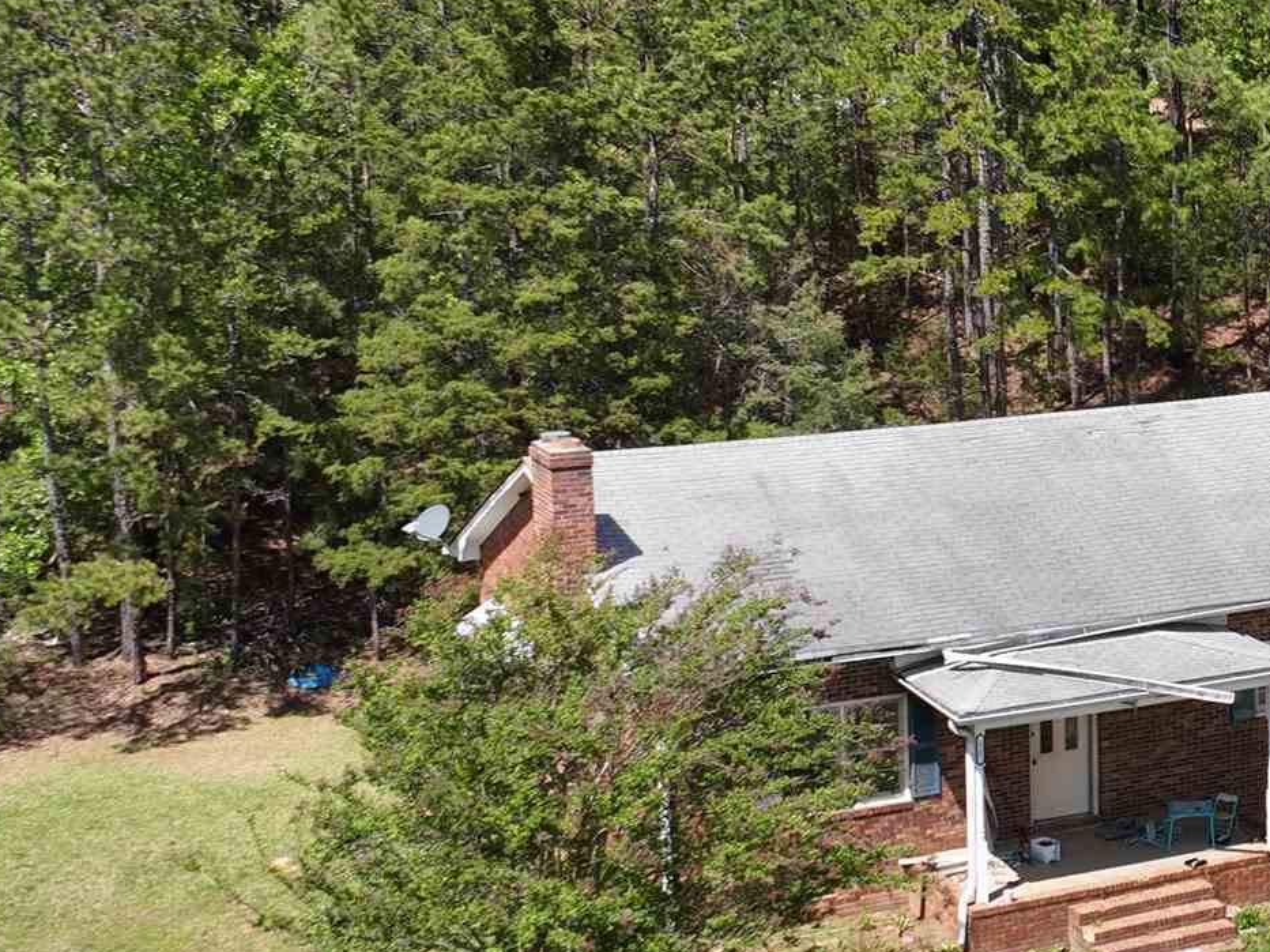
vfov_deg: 18.6
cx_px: 1574
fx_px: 2897
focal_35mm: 79
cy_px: 401
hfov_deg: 22.5
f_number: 2.8
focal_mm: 12.29
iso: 100
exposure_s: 1/160
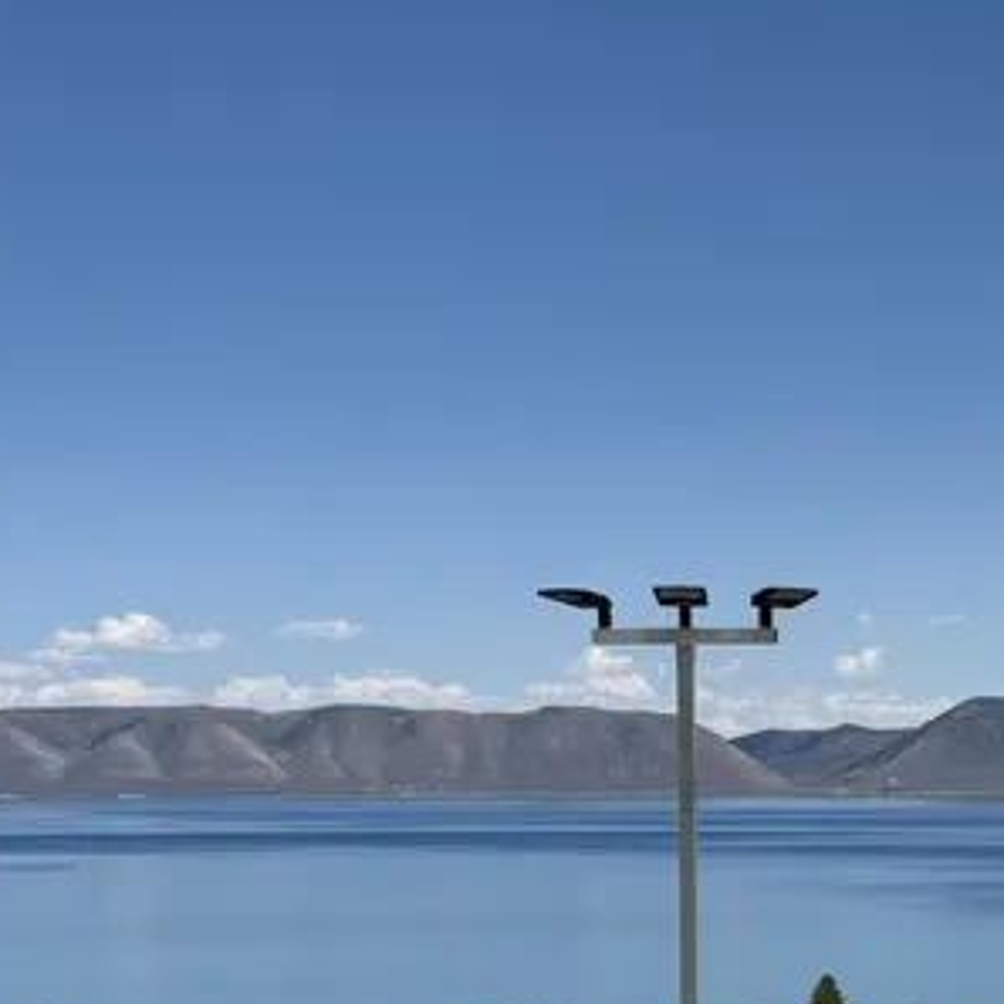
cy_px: 872
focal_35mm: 103
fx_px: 3380
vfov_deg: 16.7
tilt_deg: -2.5
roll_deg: +0.2
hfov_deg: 16.2
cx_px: 1200
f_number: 1.78
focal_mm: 6.76
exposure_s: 1/7937
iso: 80
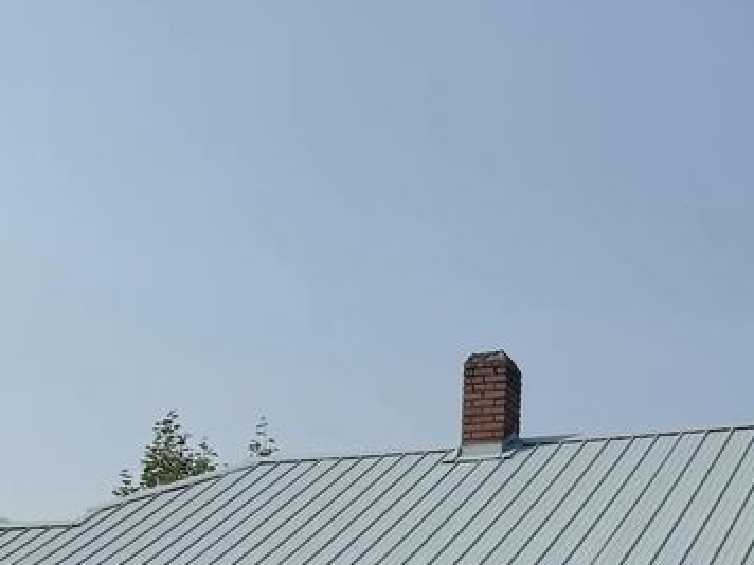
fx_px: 1503
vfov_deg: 19.9
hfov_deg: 28.0
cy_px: 696
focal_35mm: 69
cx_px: 508
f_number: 1.78
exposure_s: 1/11905
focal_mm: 6.76
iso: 80
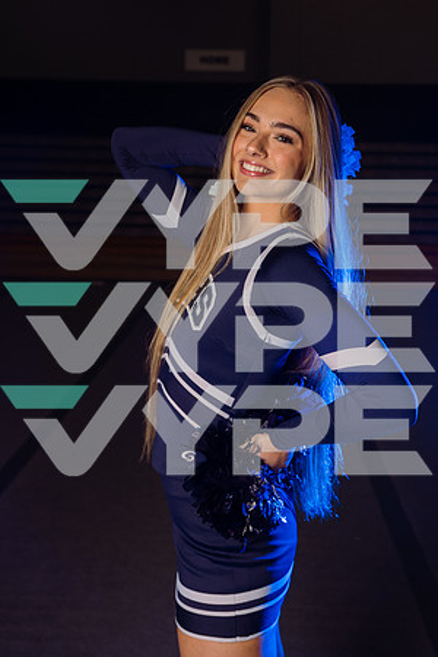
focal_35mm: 52
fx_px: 949
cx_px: 219
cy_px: 328
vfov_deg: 38.2
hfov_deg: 26.0
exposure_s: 1/250
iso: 100
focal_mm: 52
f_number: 5.6
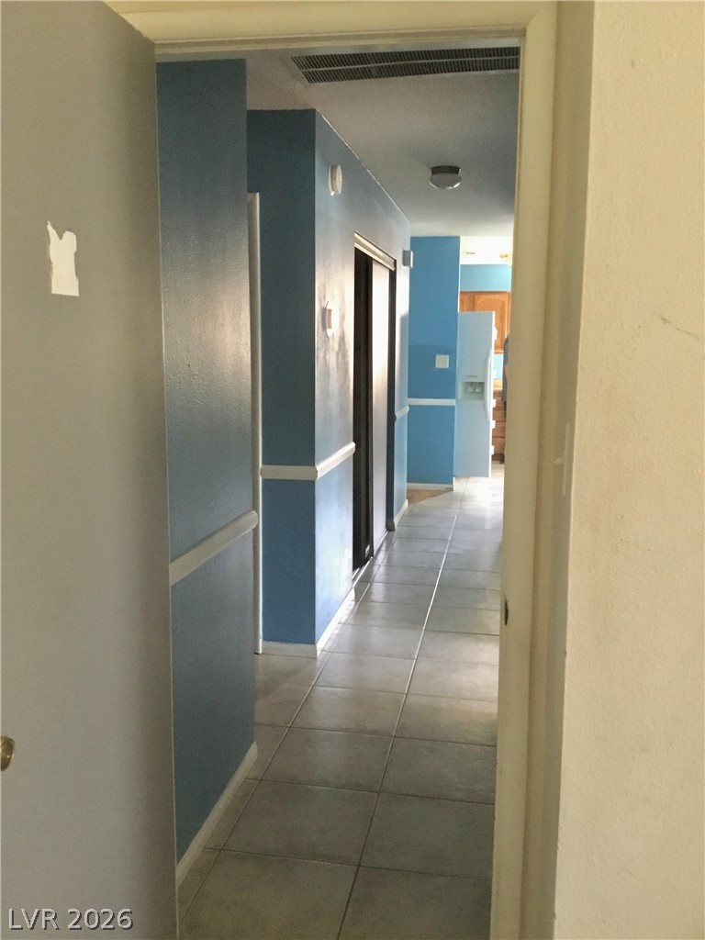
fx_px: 842
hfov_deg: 45.4
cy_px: 470
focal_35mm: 31
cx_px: 352
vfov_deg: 58.4
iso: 320
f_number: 2.4
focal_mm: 3.3
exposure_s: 1/15
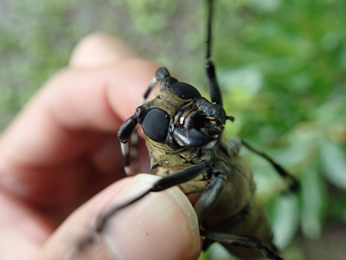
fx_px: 300
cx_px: 173
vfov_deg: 46.8
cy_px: 130
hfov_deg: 60.0
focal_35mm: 30
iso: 500
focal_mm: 5.5
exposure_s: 1/125
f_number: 2.3
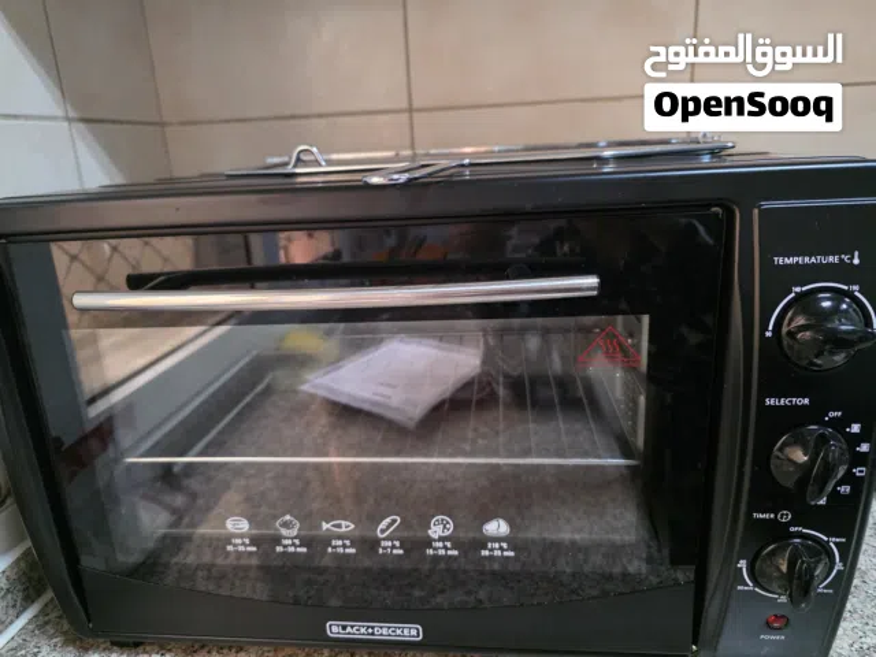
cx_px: 438
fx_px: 582
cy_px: 328
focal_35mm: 23
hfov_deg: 73.9
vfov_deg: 58.9
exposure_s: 1/100
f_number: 1.7
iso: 2500
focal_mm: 6.3
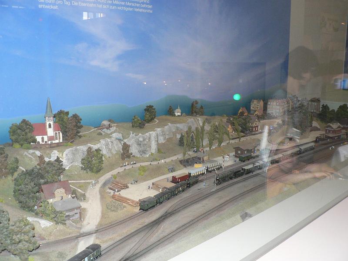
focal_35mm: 36
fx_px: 362
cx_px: 174
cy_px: 130
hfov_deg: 51.4
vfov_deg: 39.7
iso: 300
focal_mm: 6
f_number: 2.8
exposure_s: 1/60
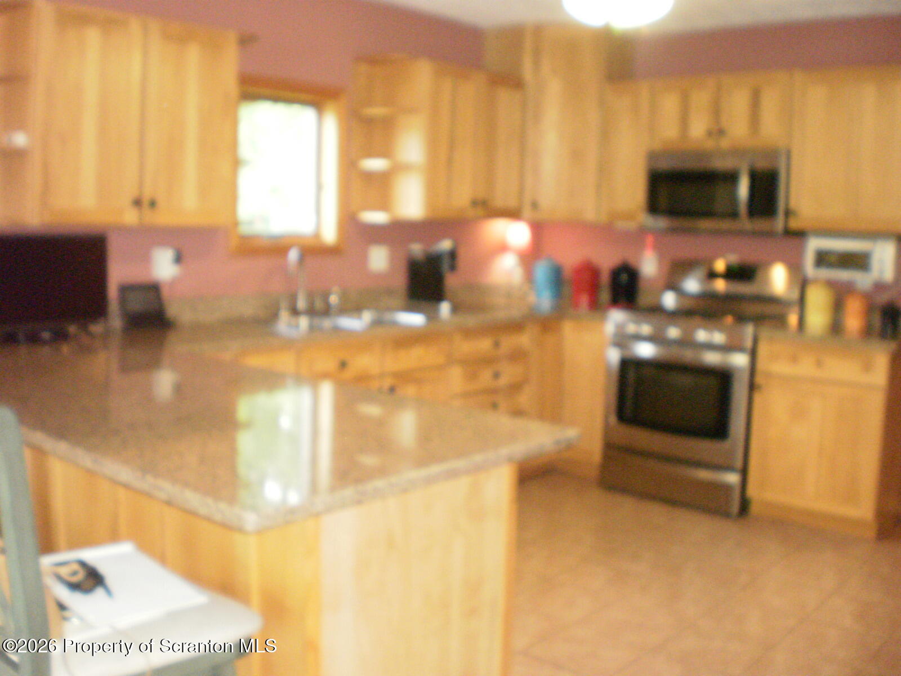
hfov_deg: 51.4
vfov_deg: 39.7
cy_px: 338
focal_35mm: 36
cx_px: 450
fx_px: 937
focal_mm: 6.3
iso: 500
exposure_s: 1/30
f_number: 3.1
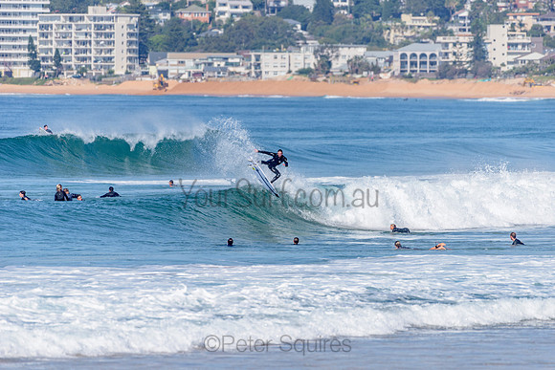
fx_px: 7710
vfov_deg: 2.8
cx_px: 278
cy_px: 185
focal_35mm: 500
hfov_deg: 4.1
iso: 110
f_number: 5.6
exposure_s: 1/2000
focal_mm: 500
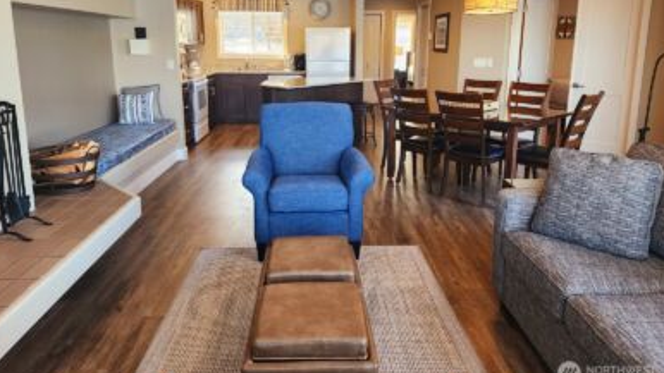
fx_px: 458
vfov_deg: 43.9
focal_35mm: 26
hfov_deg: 71.9
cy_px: 132
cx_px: 325
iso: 160
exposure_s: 1/120
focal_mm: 6.4
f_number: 1.8
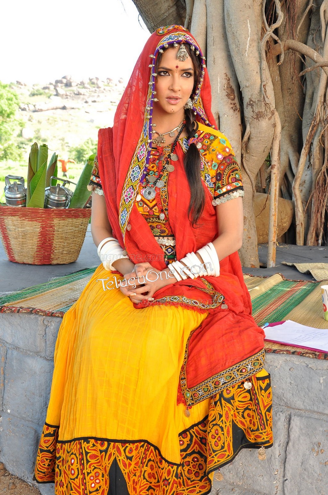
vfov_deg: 46.5
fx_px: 576
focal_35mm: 42
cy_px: 248
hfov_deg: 31.8
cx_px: 164
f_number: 5.6
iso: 500
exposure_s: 1/125
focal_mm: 28
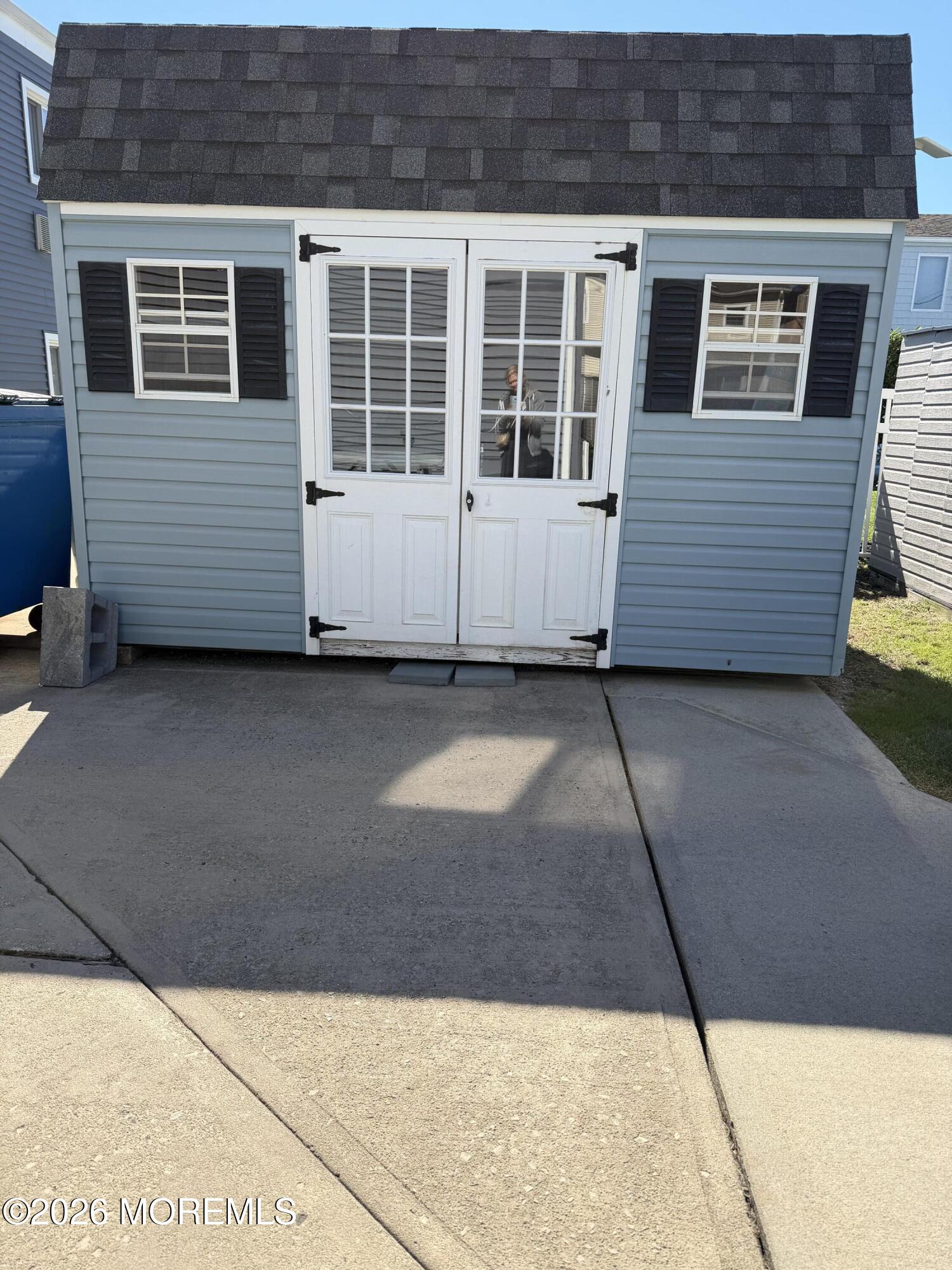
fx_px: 880
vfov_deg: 71.6
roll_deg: -1.8
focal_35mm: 24
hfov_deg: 56.8
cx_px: 476
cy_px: 635
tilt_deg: -15.6
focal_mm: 6.76
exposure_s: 1/3021
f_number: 1.78
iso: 80
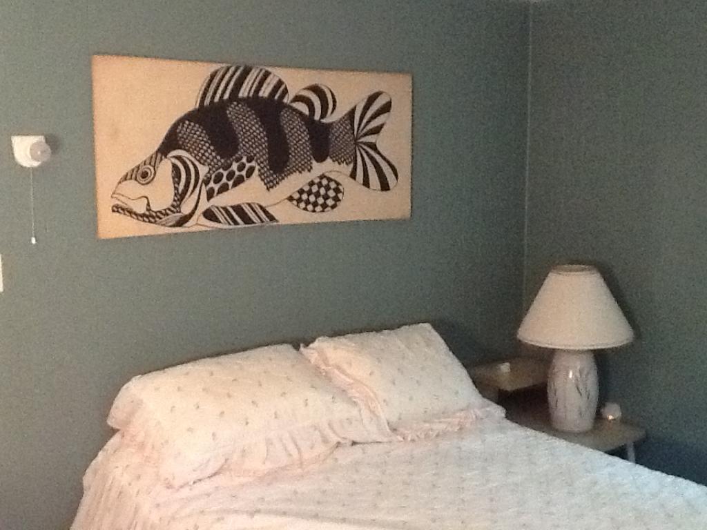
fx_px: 899
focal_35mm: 44
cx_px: 354
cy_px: 265
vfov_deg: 32.9
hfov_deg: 42.9
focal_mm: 2.03
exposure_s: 1/15
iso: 500
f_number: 2.4
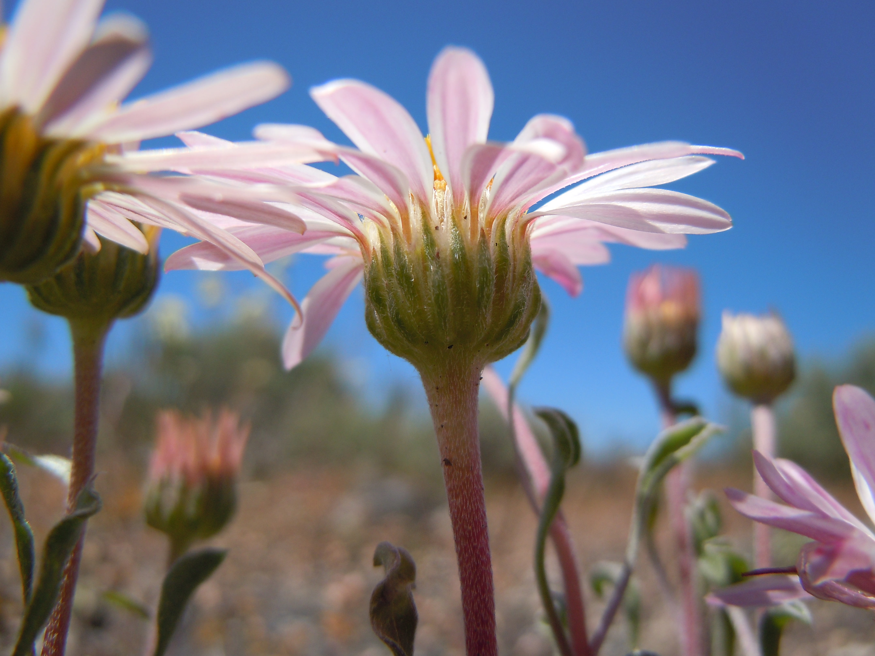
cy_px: 328
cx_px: 438
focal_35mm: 30
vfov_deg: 46.8
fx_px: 758
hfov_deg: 60.0
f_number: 7
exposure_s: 1/400
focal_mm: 5.4
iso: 100
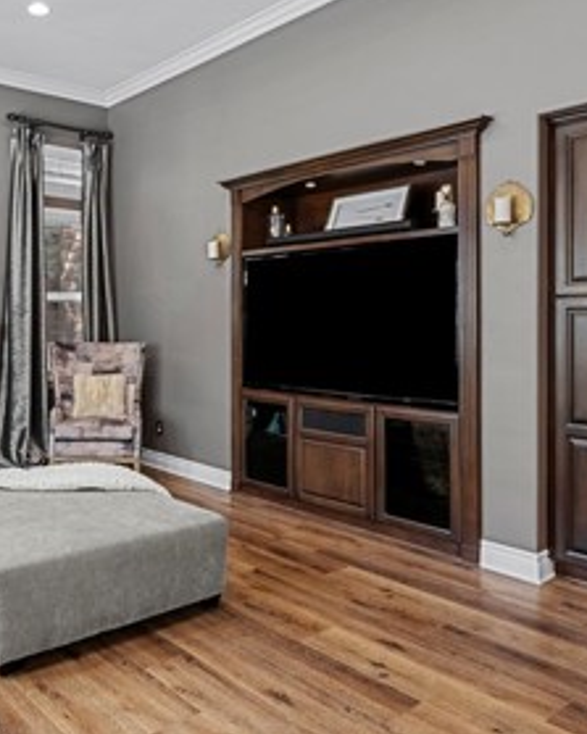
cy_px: 333
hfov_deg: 48.5
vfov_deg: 62.1
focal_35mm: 28
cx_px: 116
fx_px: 608
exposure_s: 1/2.5
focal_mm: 13
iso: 100
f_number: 11
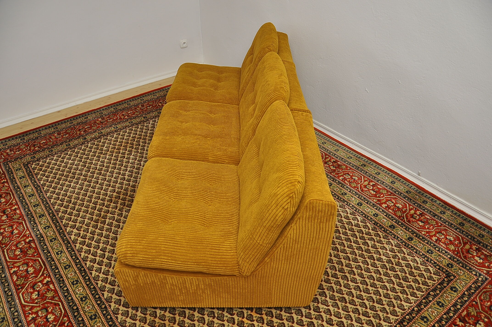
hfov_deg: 67.4
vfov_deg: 47.8
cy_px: 164
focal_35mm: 27
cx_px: 246
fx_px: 369
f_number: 4.5
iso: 200
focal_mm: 18
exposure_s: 1/200
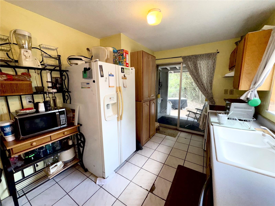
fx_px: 111
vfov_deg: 85.7
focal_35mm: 14
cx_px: 138
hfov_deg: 102.1
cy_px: 103
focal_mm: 2.22
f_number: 2.2
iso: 80
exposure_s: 1/71
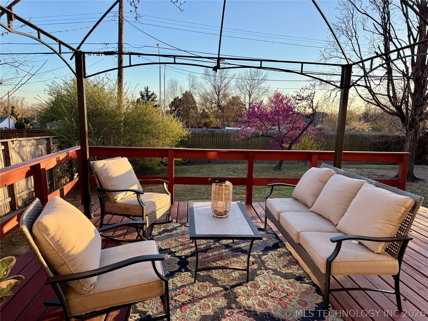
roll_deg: -1.0
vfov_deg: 56.8
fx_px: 297
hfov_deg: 71.6
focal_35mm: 24
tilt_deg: -8.6
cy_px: 160
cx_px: 214
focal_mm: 6.76
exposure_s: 1/1018
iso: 80
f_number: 1.78
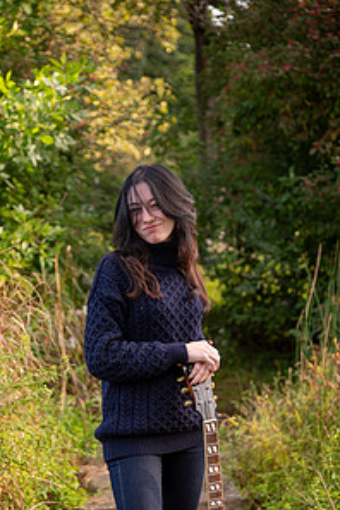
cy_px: 369
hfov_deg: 11.6
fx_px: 1672
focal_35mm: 118
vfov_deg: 17.3
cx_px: 118
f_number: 4
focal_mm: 78
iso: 800
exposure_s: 1/500
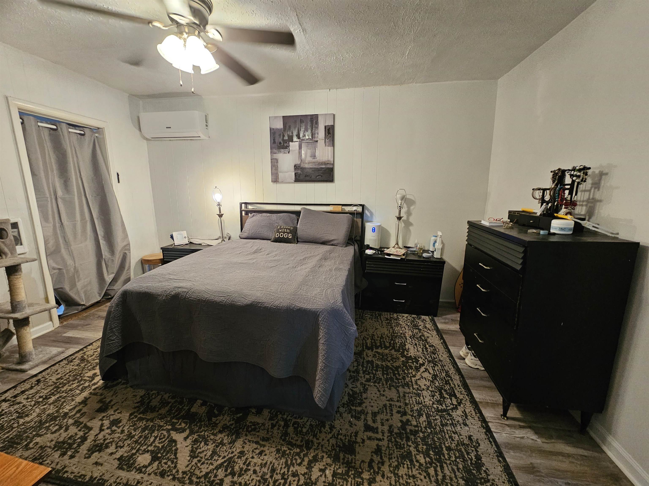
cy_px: 243
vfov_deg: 89.9
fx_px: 244
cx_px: 324
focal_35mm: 13
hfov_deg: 106.2
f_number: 2.2
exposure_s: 1/30
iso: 320
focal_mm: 2.2
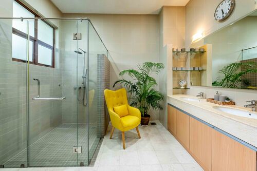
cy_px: 86
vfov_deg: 81.2
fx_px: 100
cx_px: 128
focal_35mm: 14
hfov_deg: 104.3
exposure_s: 1/125
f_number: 6.3
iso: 4000
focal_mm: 14
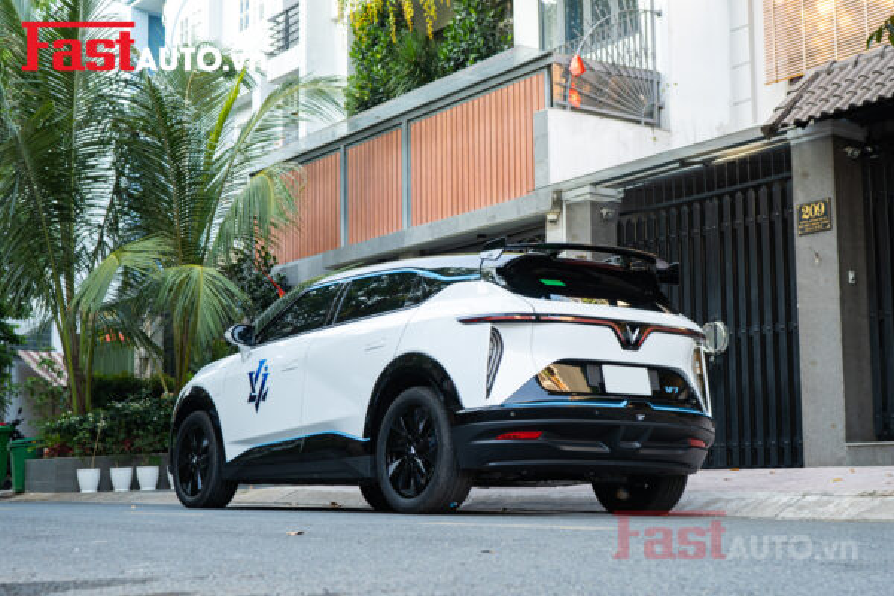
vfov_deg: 26.5
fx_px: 1266
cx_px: 447
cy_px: 298
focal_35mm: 51
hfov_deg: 38.9
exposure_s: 1/160
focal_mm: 34
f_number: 4
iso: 320
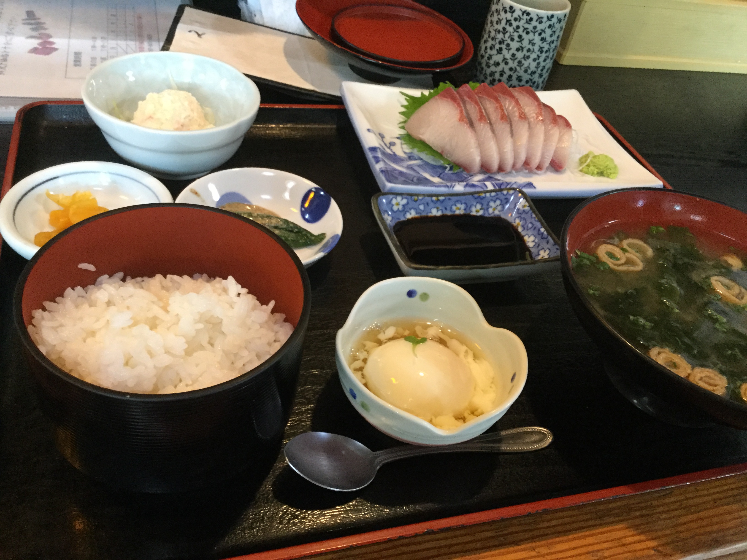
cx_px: 374
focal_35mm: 31
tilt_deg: -40.6
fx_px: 669
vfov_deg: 45.4
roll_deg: -13.6
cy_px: 280
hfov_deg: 58.4
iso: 200
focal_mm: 3.3
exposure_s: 1/24
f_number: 2.4
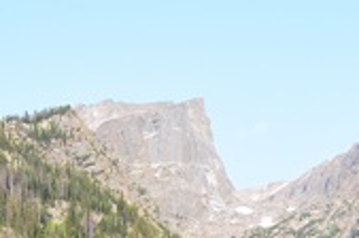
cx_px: 221
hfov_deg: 31.1
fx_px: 644
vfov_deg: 18.3
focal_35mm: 65
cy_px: 369
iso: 400
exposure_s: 1/125
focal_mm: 13
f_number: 9
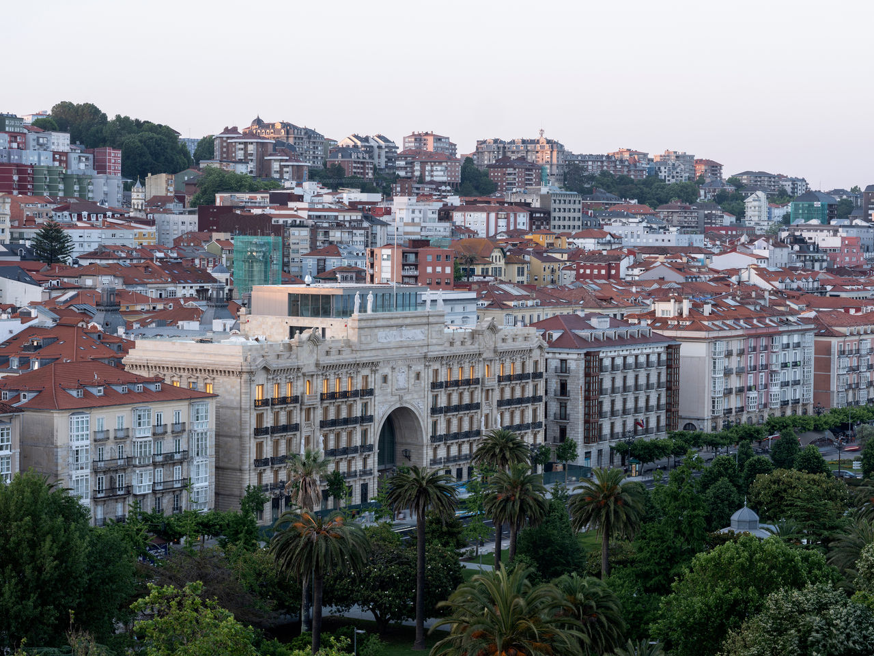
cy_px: 328
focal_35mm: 87
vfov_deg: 17.0
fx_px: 2197
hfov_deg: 22.5
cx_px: 437
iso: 125
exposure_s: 1/1.67
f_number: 22
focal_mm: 110
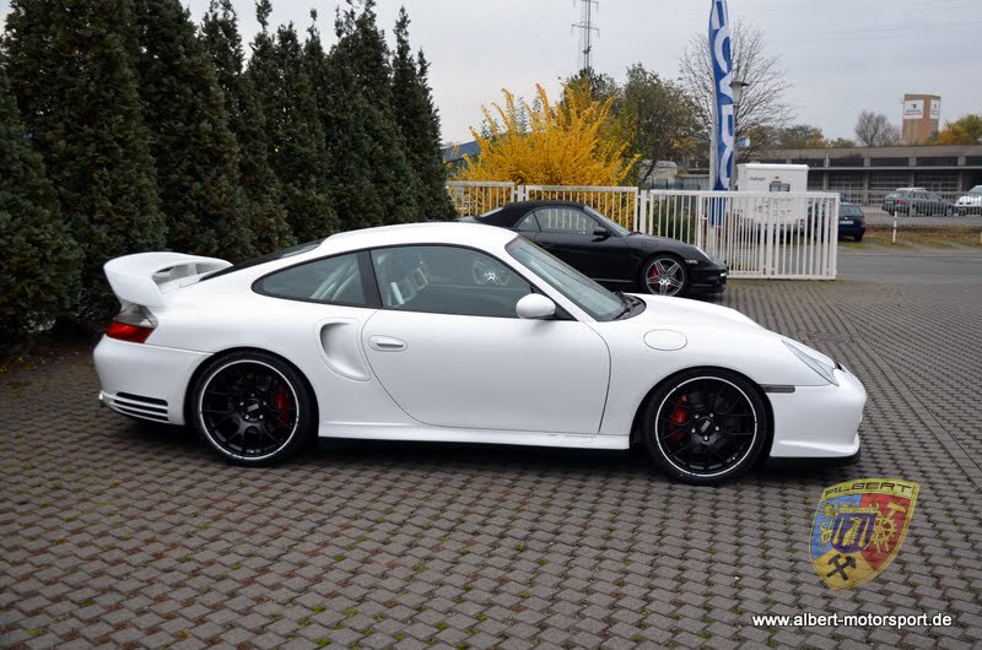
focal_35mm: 34
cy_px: 325
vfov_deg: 38.2
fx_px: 939
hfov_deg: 55.2
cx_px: 491
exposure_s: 1/60
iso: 640
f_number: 4
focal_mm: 23
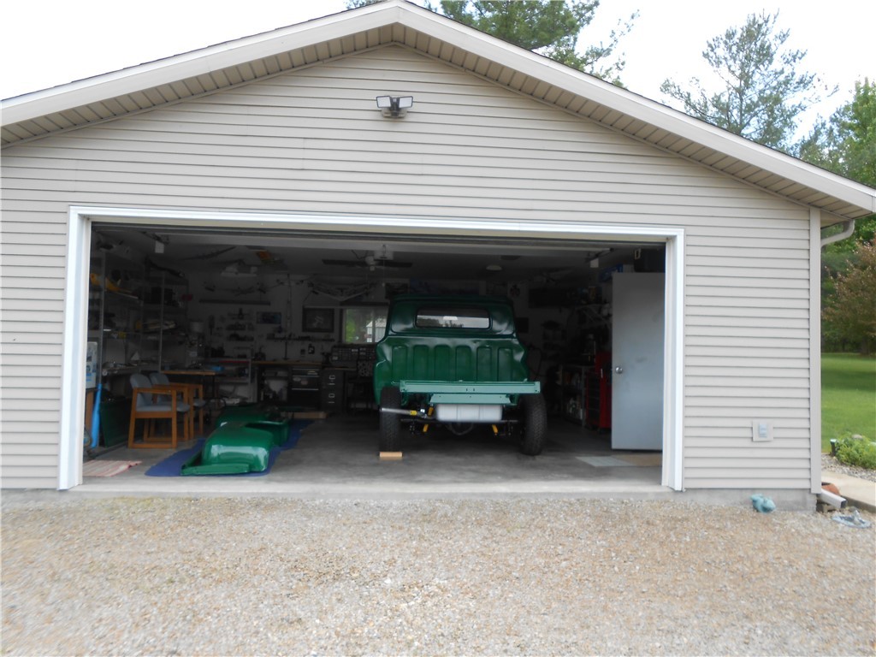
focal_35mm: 26
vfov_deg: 53.1
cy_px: 328
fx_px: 658
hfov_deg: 67.3
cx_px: 438
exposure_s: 1/250
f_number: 3.5
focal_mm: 4.6
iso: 80
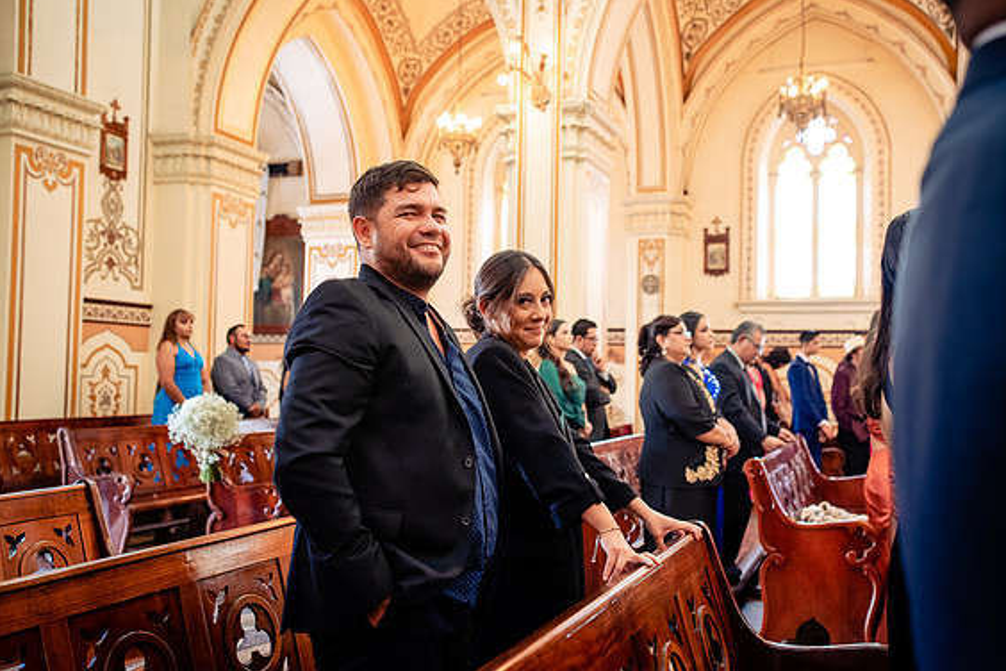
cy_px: 331
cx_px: 514
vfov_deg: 37.9
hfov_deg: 54.4
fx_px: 978
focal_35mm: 35
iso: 1250
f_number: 3.2
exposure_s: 1/80
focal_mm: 34
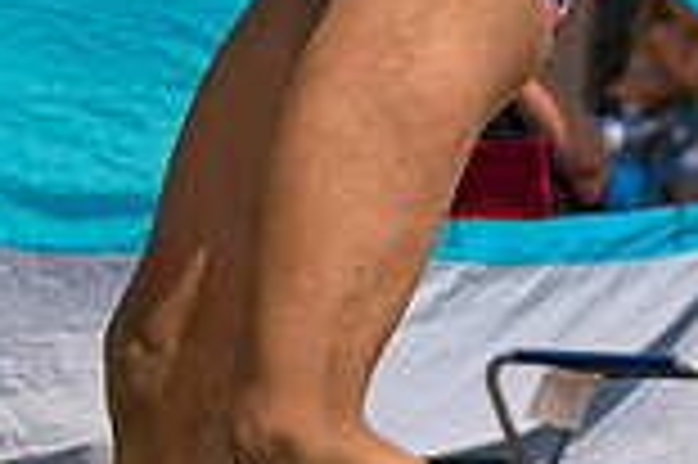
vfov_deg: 2.9
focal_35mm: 465
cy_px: -88
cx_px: -549
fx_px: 9006
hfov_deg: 4.4
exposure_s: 1/2500
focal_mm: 83
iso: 200
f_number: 4
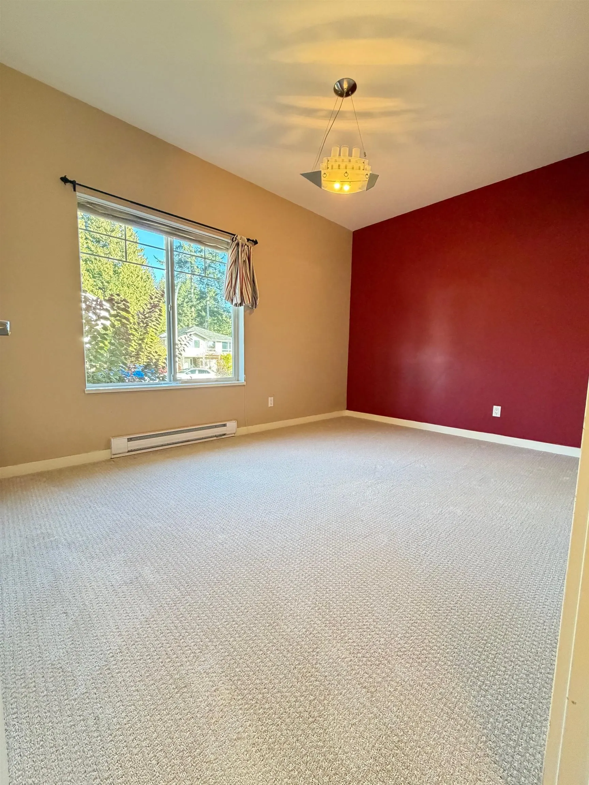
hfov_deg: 85.7
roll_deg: -1.7
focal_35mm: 14
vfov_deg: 102.1
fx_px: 318
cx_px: 294
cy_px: 392
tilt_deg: -5.5
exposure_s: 1/60
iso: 500
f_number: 2.2
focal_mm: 2.22
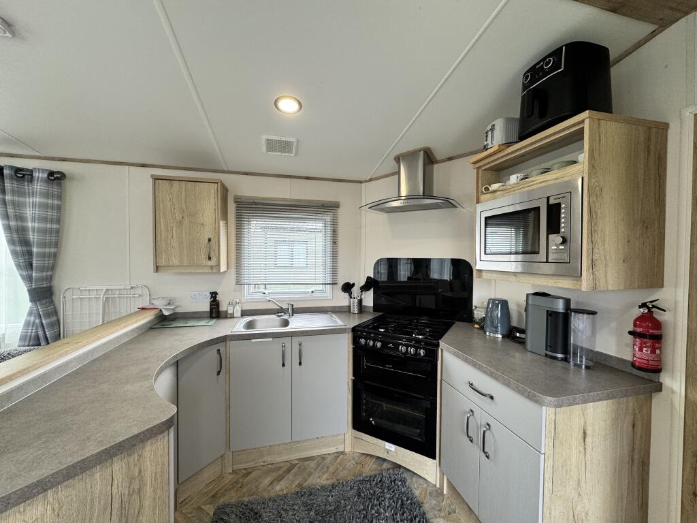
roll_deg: -0.1
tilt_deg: -0.9
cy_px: 262
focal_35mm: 14
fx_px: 282
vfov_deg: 85.7
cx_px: 348
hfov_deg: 102.1
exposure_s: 1/100
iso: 160
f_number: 2.2
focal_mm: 2.22
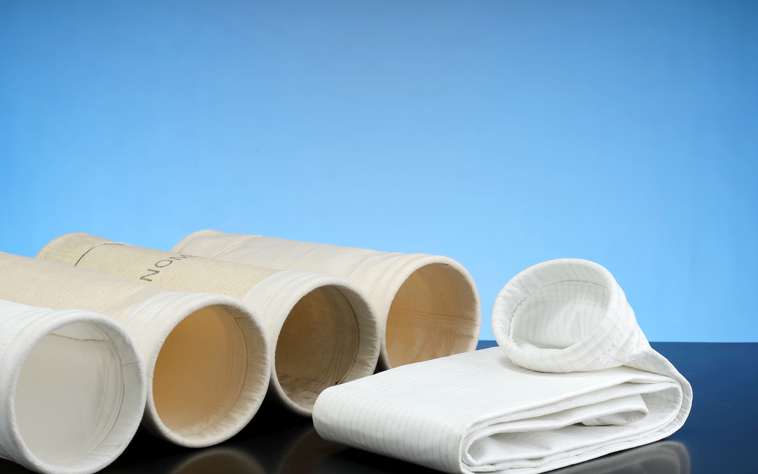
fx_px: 1735
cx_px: 379
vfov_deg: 15.5
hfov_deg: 24.6
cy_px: 265
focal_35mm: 84
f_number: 13
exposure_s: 1/125
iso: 100
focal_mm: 100
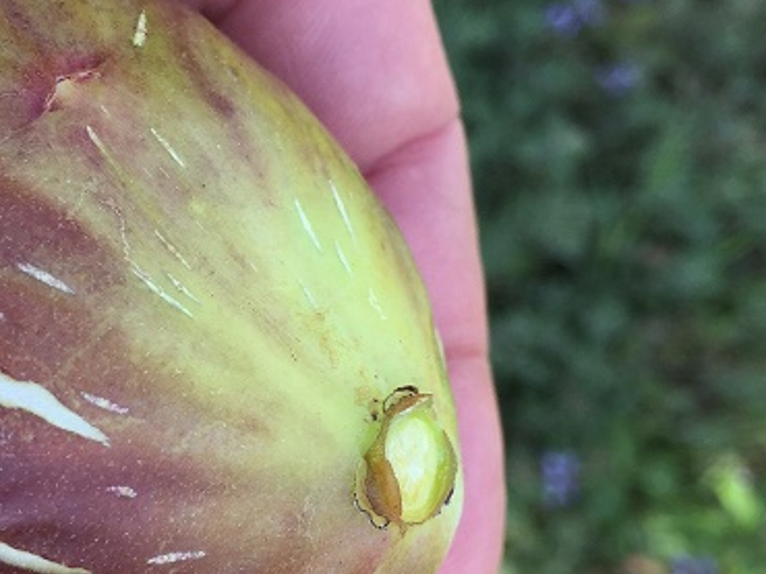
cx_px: 238
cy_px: 323
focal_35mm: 64
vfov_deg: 22.9
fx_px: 1415
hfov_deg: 30.0
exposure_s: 1/243
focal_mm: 4.15
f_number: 2.2
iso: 32
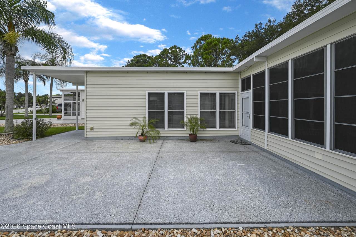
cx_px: 178
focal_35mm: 14
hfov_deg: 104.2
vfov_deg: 81.2
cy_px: 118
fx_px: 138
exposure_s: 1/320
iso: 100
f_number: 8
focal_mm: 14
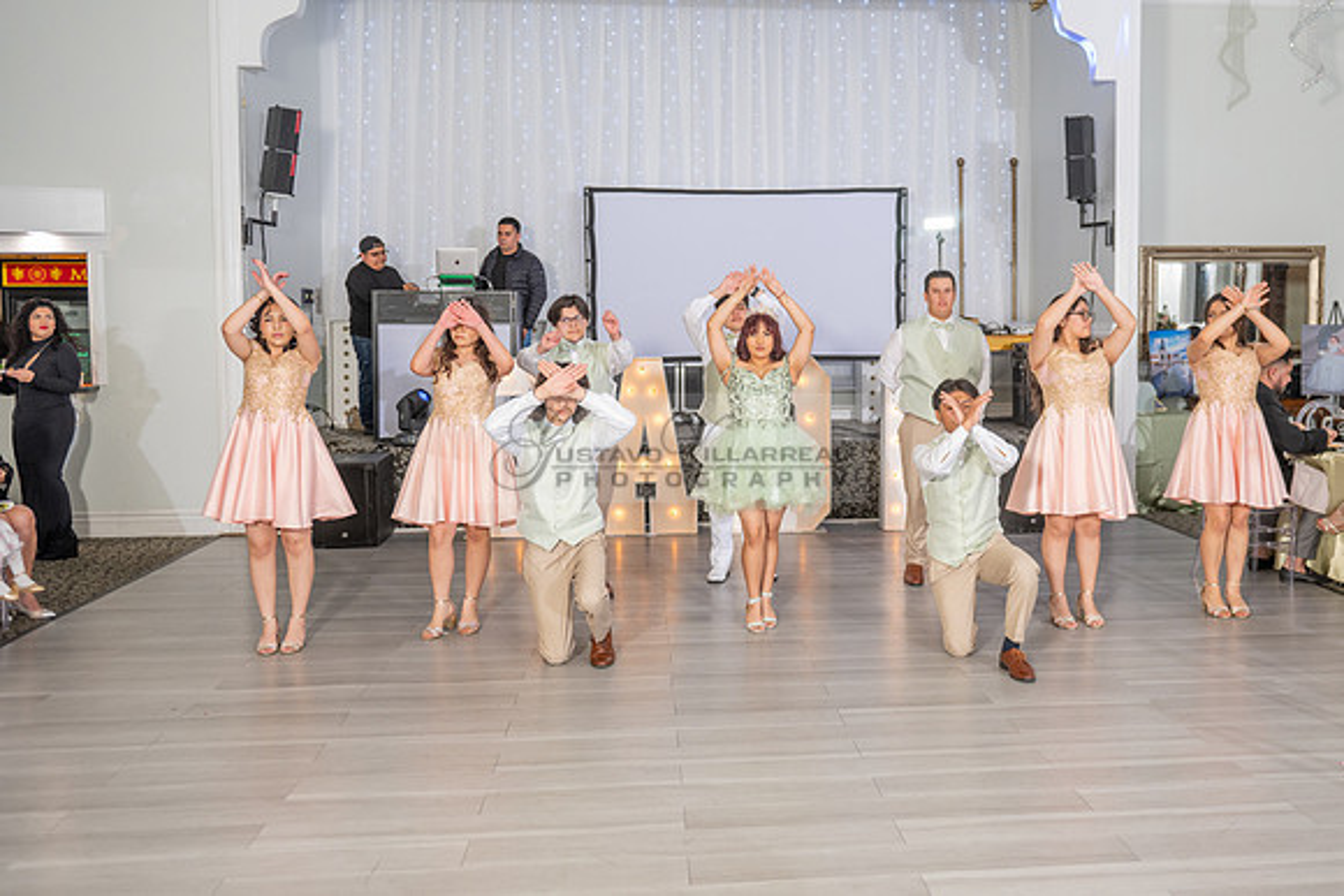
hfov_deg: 56.6
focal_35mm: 33
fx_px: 1241
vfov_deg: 39.6
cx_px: 770
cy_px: 383
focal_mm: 29
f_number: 3.5
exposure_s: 1/160
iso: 500
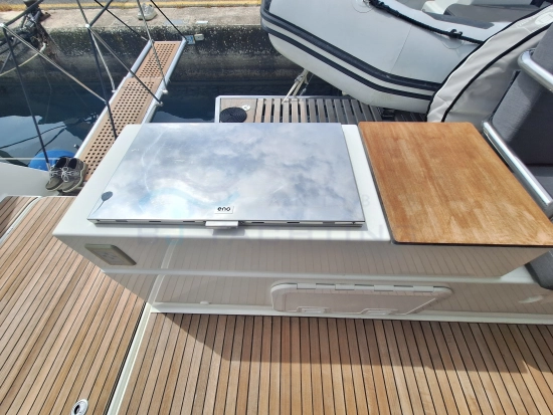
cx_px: 276
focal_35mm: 13
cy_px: 208
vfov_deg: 90.0
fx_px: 208
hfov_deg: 106.2
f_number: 2.2
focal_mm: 1.74
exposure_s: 1/3378
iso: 40
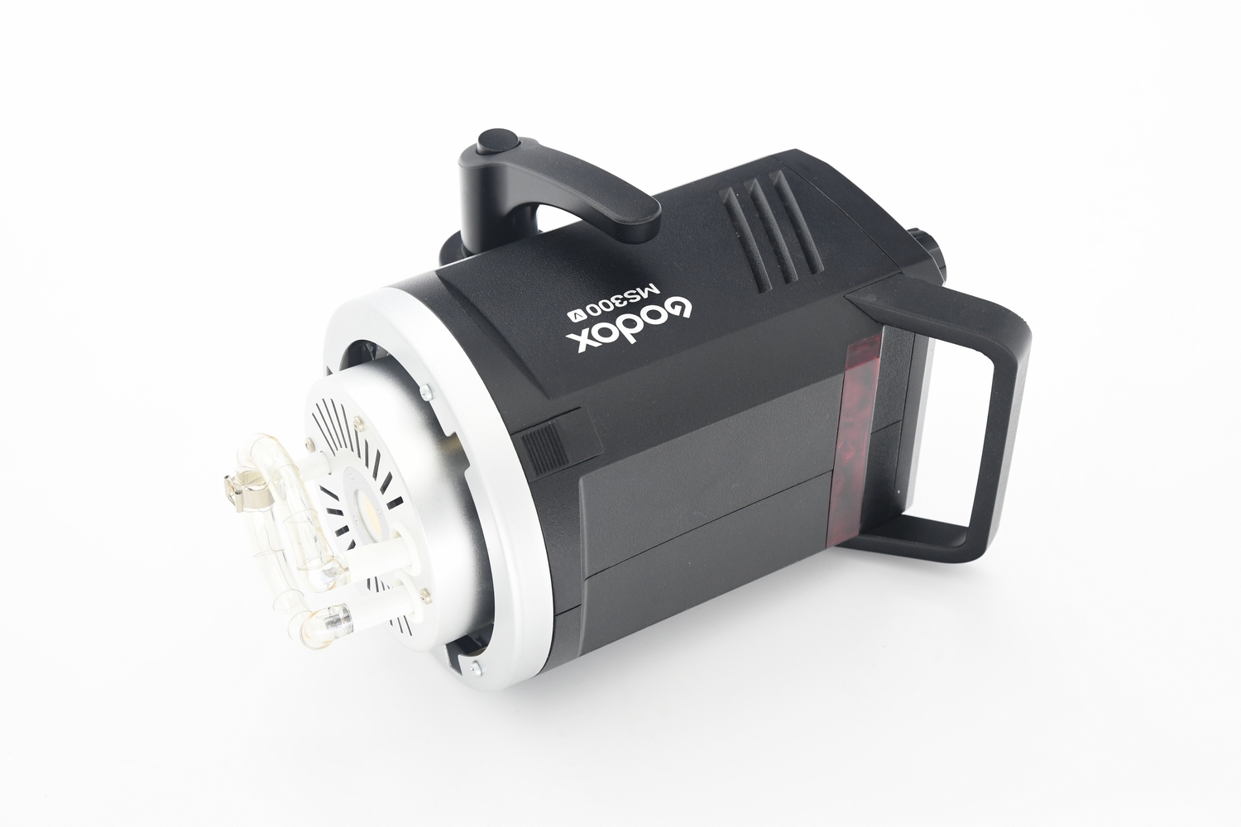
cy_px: 414
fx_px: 2378
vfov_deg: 19.7
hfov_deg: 29.2
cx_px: 620
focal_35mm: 69
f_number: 7.1
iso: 1000
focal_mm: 46
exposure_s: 1/125
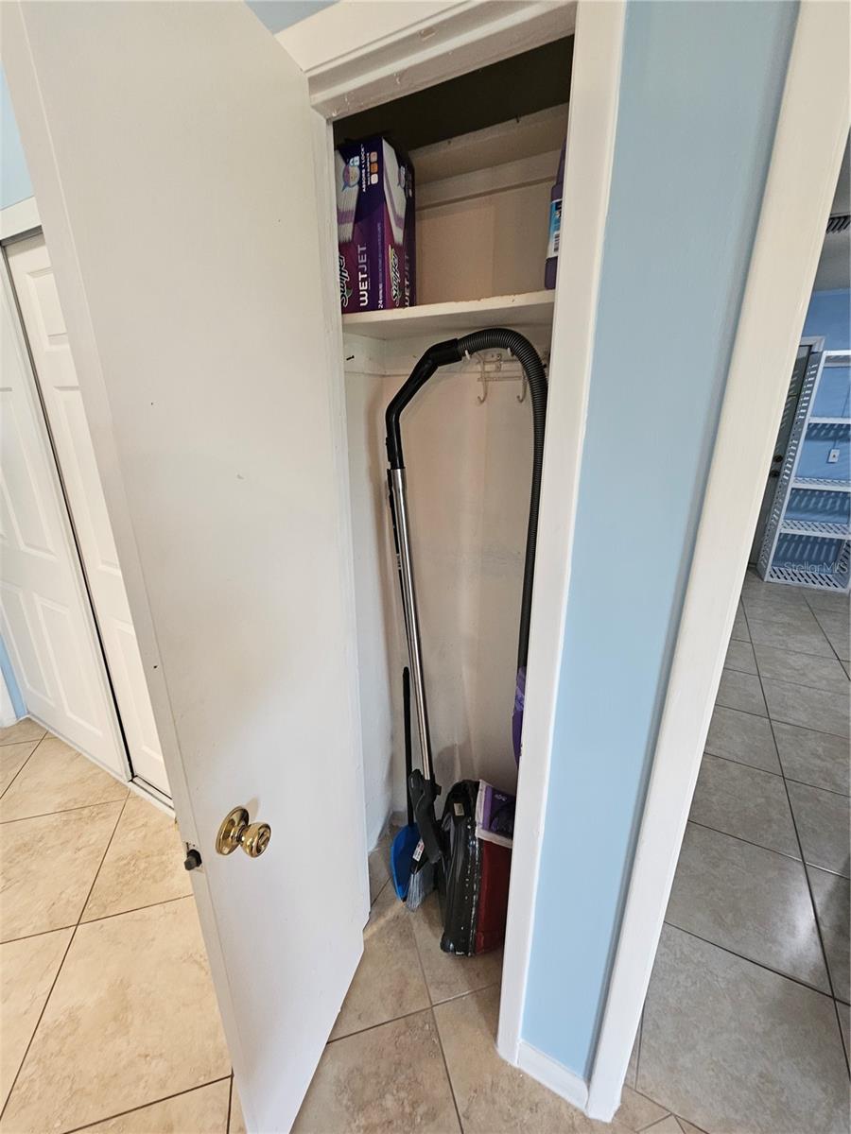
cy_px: 567
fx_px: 426
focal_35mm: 13
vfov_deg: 106.2
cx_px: 426
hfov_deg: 89.9
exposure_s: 1/60
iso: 200
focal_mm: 2.2
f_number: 2.2
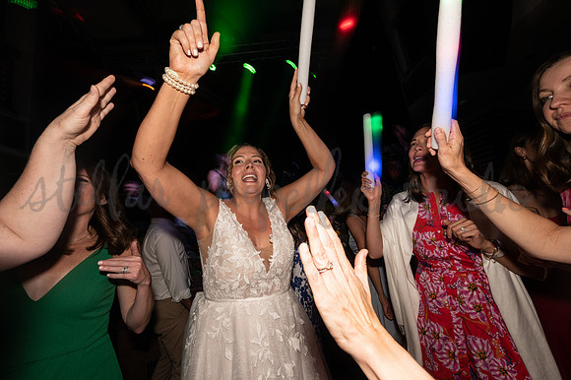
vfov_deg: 81.1
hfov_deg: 104.3
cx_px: 286
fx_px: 222
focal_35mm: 14
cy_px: 190
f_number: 9
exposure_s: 1/15
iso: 640
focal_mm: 14
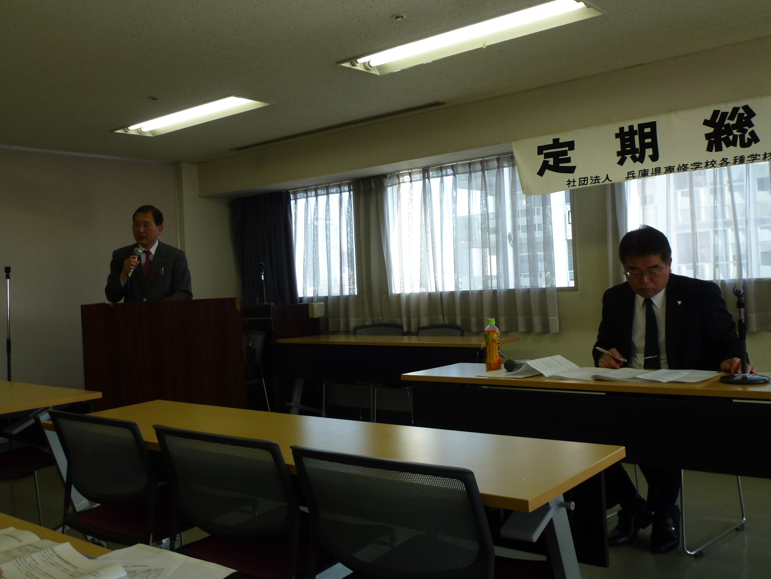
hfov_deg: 55.4
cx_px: 386
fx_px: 735
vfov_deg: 42.9
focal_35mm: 33
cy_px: 290
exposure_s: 1/100
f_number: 3.6
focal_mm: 5.9
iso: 100
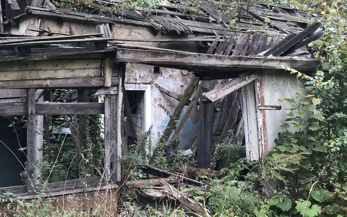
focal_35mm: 46
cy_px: 98
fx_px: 435
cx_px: 147
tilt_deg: +3.4
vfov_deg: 28.0
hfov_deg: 43.4
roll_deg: +1.1
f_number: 1.8
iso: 20
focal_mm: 3.99
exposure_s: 1/122
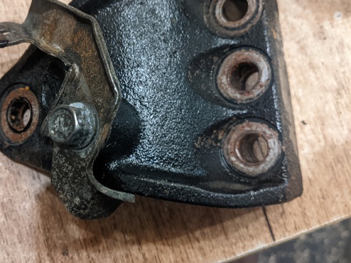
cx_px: 126
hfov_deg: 52.0
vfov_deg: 40.6
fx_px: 355
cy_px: 111
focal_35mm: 35
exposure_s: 1/33.3
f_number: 1.8
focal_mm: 4.44
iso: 864
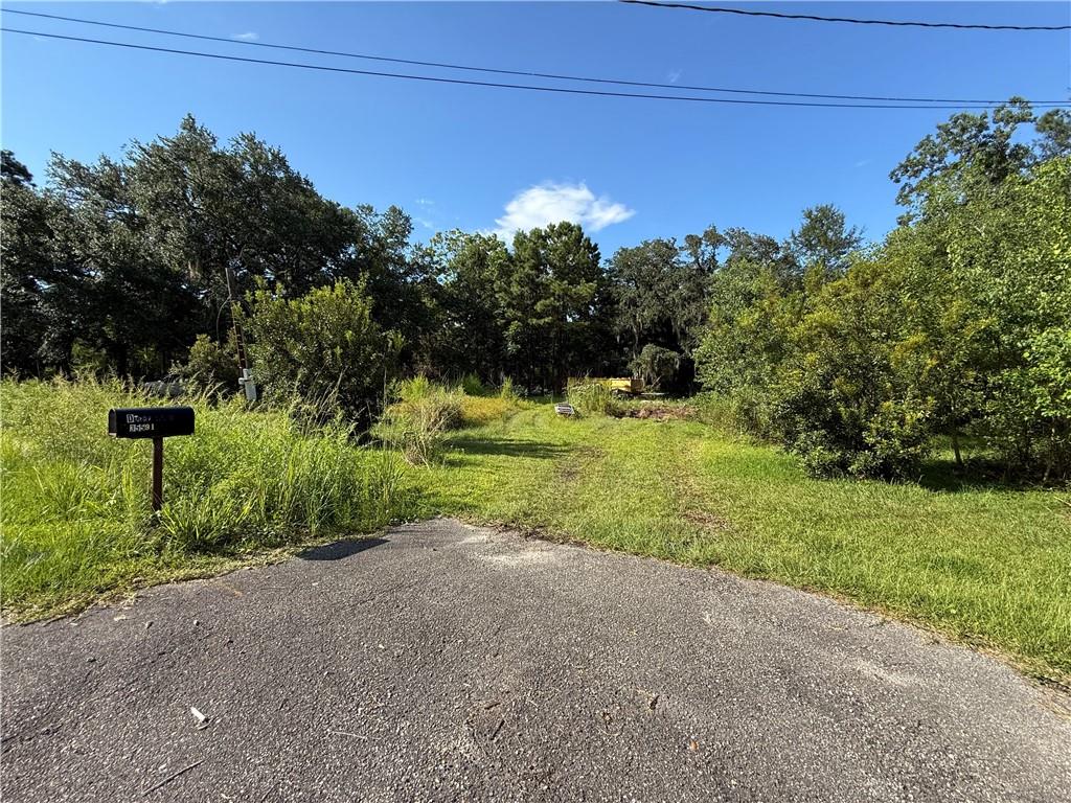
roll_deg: -1.1
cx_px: 536
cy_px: 402
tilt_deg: -2.3
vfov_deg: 85.7
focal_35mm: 14
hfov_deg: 102.1
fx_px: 433
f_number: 2.2
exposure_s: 1/888
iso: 64
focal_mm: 2.22
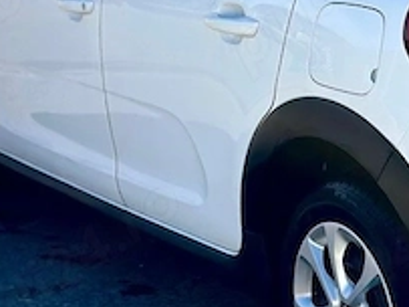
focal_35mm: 142
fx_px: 1677
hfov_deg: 13.6
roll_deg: -0.4
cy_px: -22
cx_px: 441
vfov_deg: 10.3
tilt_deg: -10.5
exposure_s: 1/3731
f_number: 1.78
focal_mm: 6.86
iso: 100
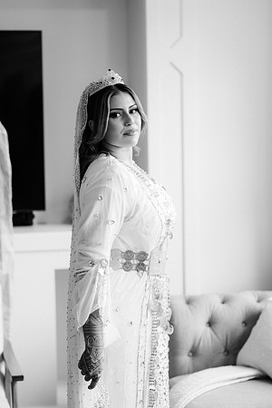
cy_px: 204
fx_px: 850
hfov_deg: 18.2
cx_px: 136
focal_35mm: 75
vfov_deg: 27.0
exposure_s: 1/160
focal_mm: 50
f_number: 1.4
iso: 160
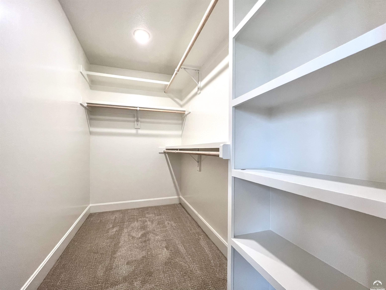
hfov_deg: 106.2
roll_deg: -0.4
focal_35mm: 13
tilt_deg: +1.2
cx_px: 193
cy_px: 145
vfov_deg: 89.9
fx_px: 145
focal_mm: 1.57
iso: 160
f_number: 1.8
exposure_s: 1/120
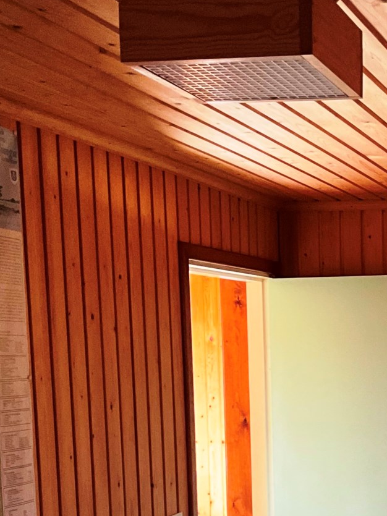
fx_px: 1118
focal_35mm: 75
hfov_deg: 18.8
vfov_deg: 25.0
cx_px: 432
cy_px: 496
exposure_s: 1/45
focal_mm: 3
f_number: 1.8
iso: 320
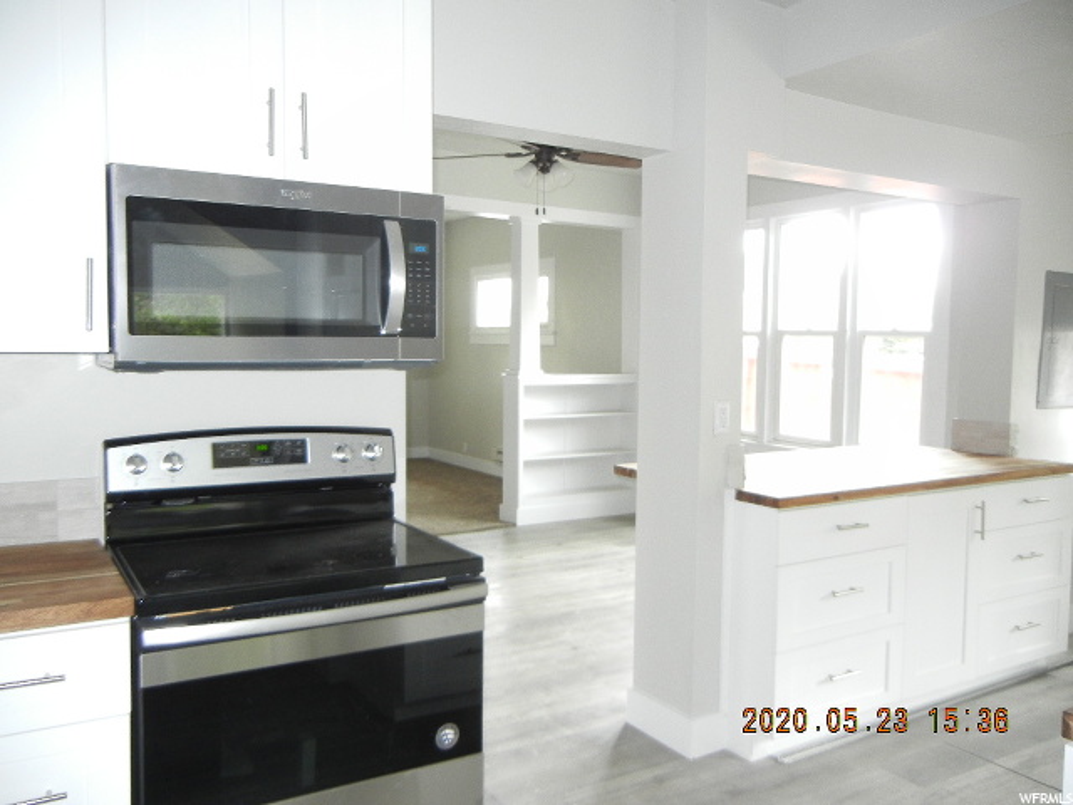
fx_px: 930
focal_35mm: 30
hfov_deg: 60.0
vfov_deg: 46.8
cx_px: 536
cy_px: 402
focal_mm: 5.4
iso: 369
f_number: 3.5
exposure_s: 1/30
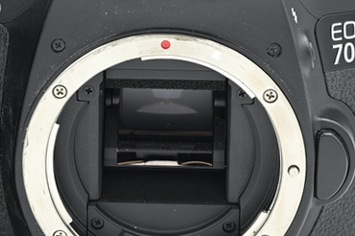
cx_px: 120
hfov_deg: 10.7
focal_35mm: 192
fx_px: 1892
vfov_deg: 7.1
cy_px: 107
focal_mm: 75
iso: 200
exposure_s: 1/13
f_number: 14
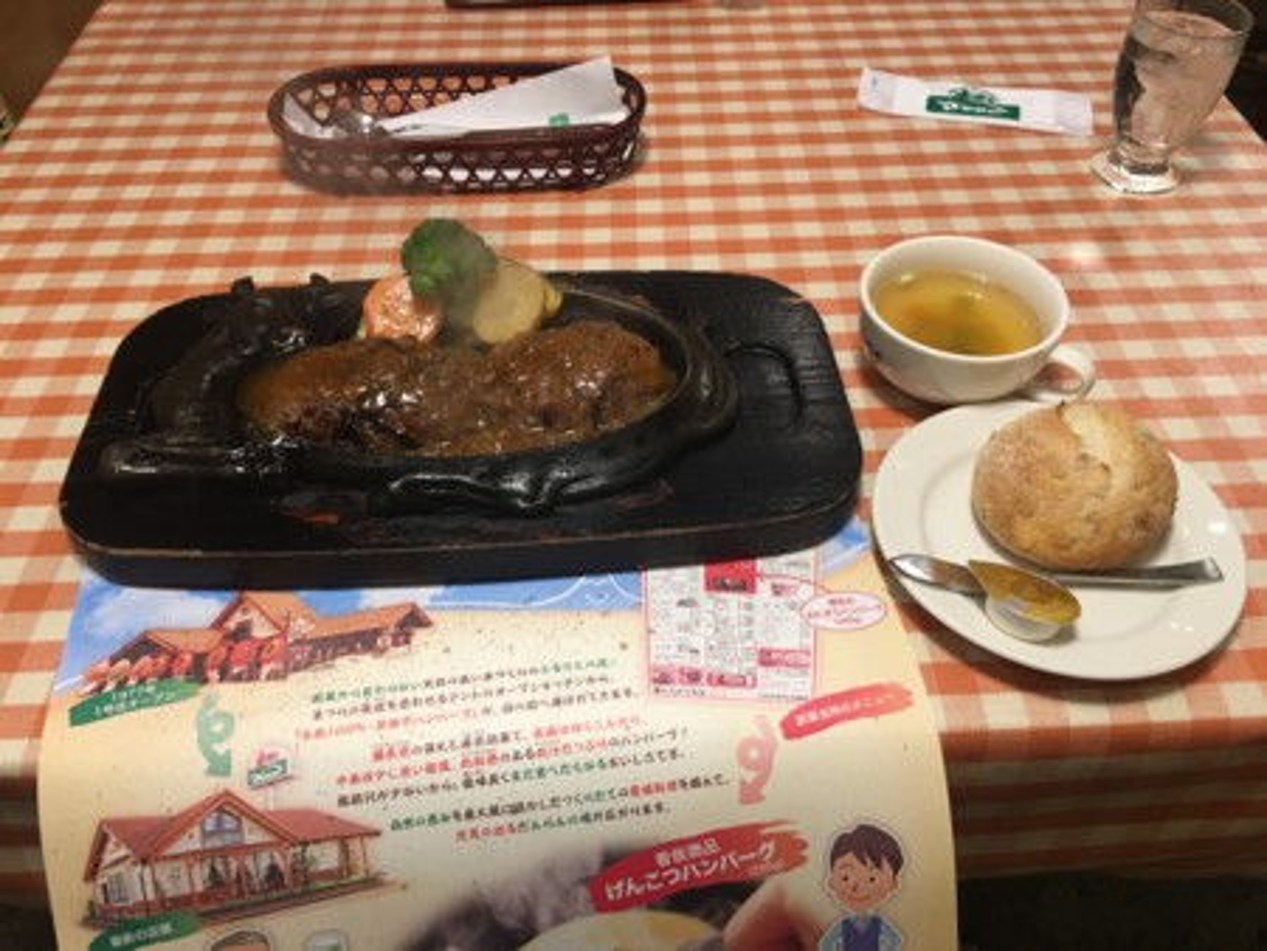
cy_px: 476
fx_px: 1062
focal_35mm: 29
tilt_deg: -47.4
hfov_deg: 61.6
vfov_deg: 48.3
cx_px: 634
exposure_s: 1/15
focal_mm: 4.15
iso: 32
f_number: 2.2
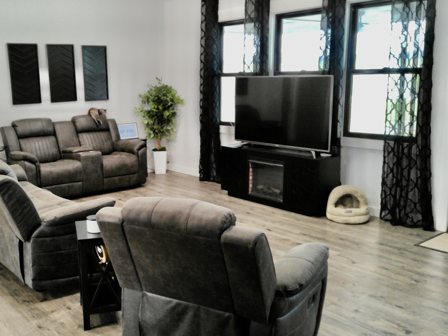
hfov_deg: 64.2
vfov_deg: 51.3
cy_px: 159
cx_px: 164
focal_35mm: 27
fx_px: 349
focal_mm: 3.37
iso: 400
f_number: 1.8
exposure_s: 1/15
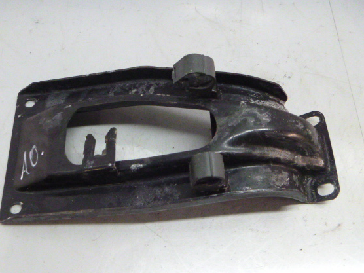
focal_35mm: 38
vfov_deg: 37.7
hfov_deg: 48.9
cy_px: 155
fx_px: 400
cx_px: 162
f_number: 4.3
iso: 800
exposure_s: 1/50
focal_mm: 5.9
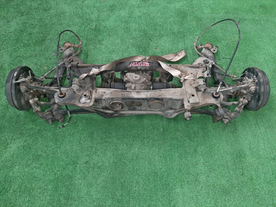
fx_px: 207
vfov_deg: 53.1
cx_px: 138
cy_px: 104
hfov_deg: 67.3
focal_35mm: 26
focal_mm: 3.93
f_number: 1.7
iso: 172
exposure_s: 1/50
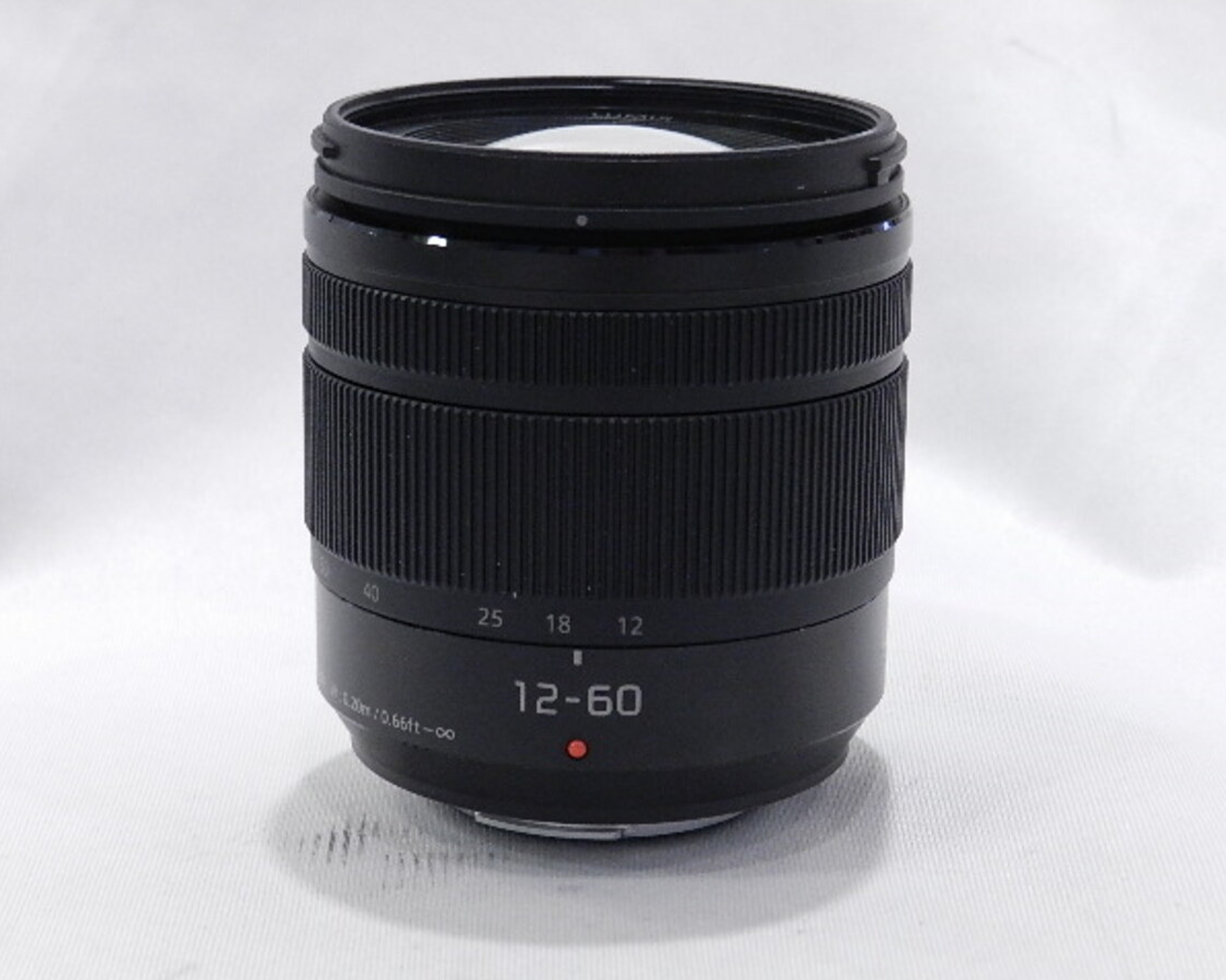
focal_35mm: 88
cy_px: 491
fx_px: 3193
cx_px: 578
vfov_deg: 17.5
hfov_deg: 21.7
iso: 800
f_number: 4.4
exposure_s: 1/60
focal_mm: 14.9
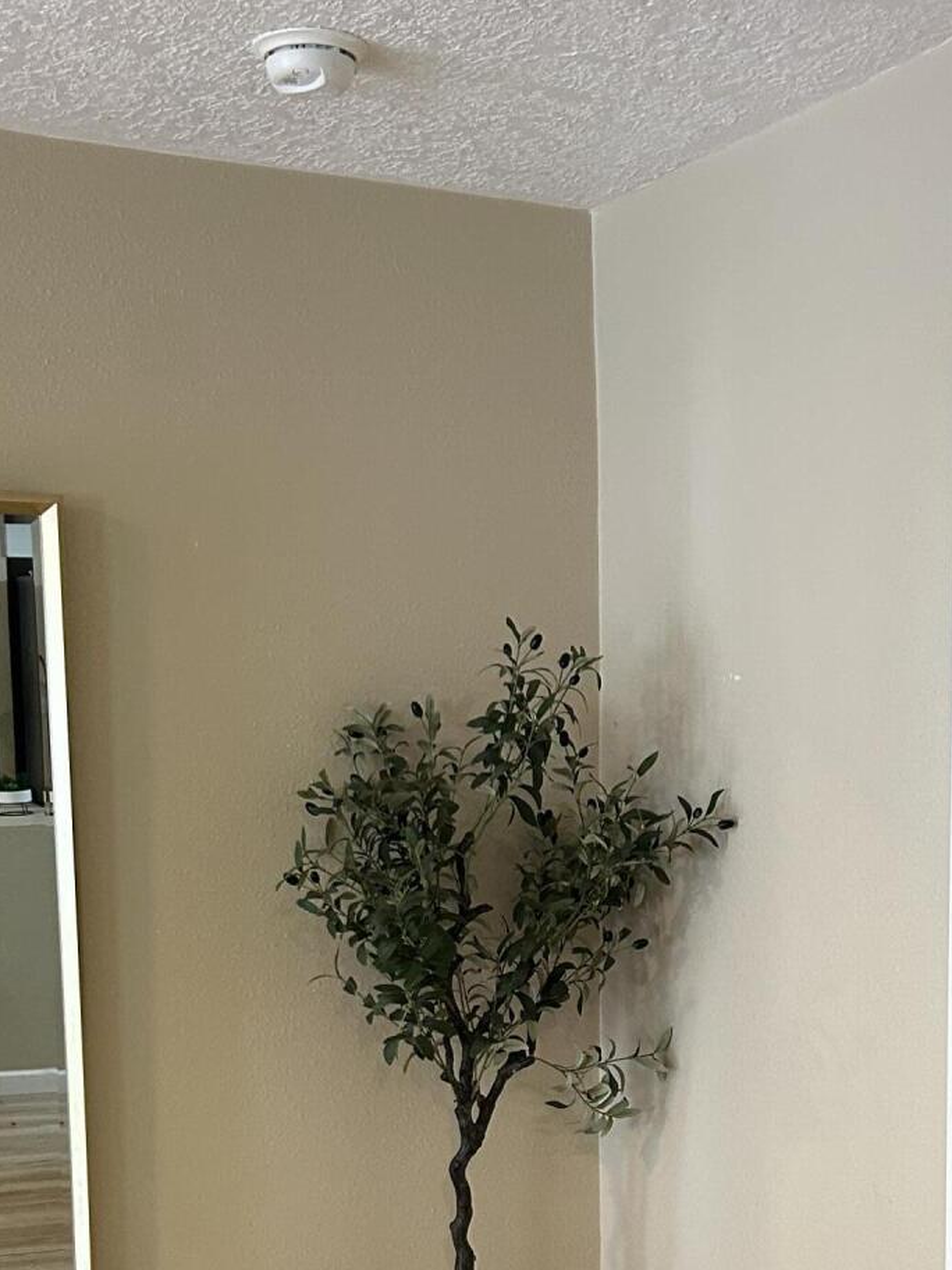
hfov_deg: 25.7
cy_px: 1081
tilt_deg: -8.7
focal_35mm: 57
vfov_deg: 32.5
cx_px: 507
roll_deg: -0.4
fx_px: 2090
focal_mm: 5.7
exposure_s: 1/60
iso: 200
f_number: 1.5
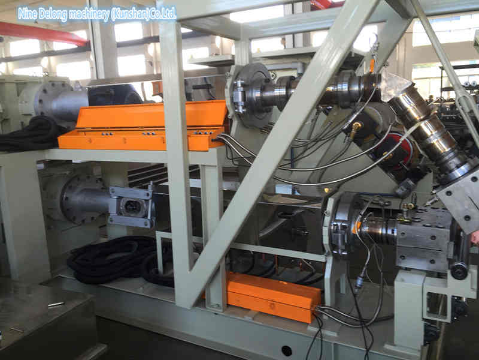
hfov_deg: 61.7
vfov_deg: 48.2
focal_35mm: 29
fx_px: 401
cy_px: 180
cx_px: 240
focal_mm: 4.15
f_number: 2.2
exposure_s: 1/50
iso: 40
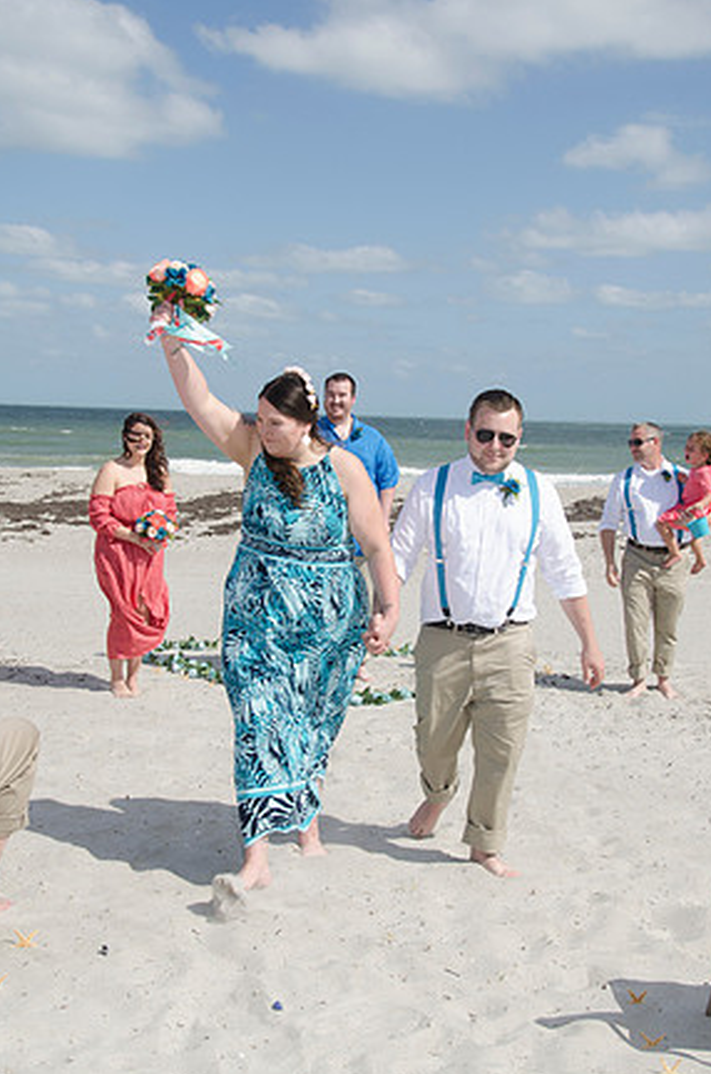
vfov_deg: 39.7
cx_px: 360
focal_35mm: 50
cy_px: 535
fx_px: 1488
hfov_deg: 26.9
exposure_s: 1/250
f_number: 10
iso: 100
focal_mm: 32
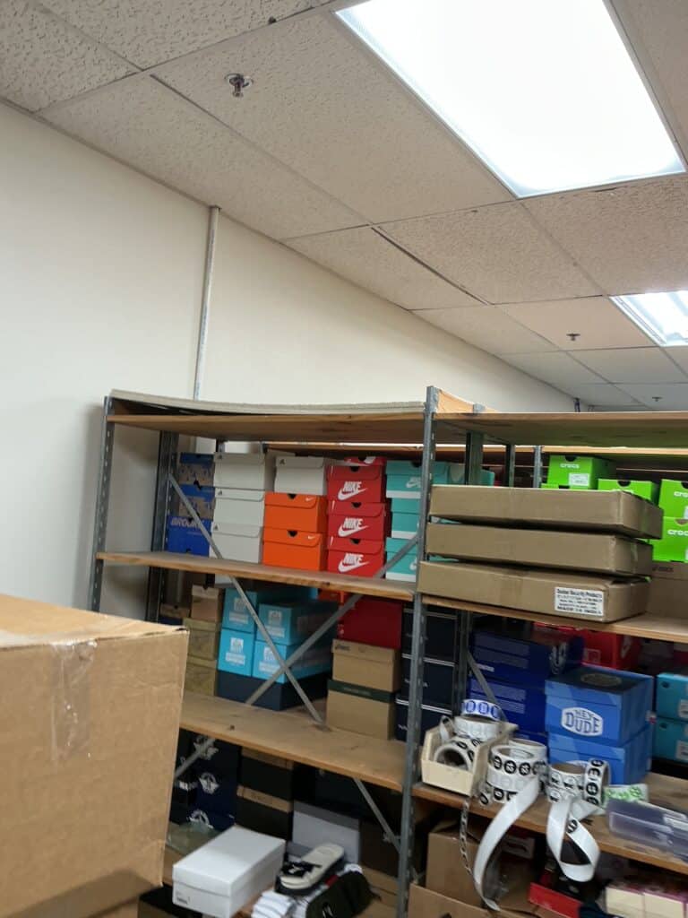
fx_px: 769
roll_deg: -3.6
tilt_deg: +3.3
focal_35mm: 29
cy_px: 459
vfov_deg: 61.7
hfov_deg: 48.2
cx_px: 344
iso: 80
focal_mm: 3
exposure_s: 1/60
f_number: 1.8
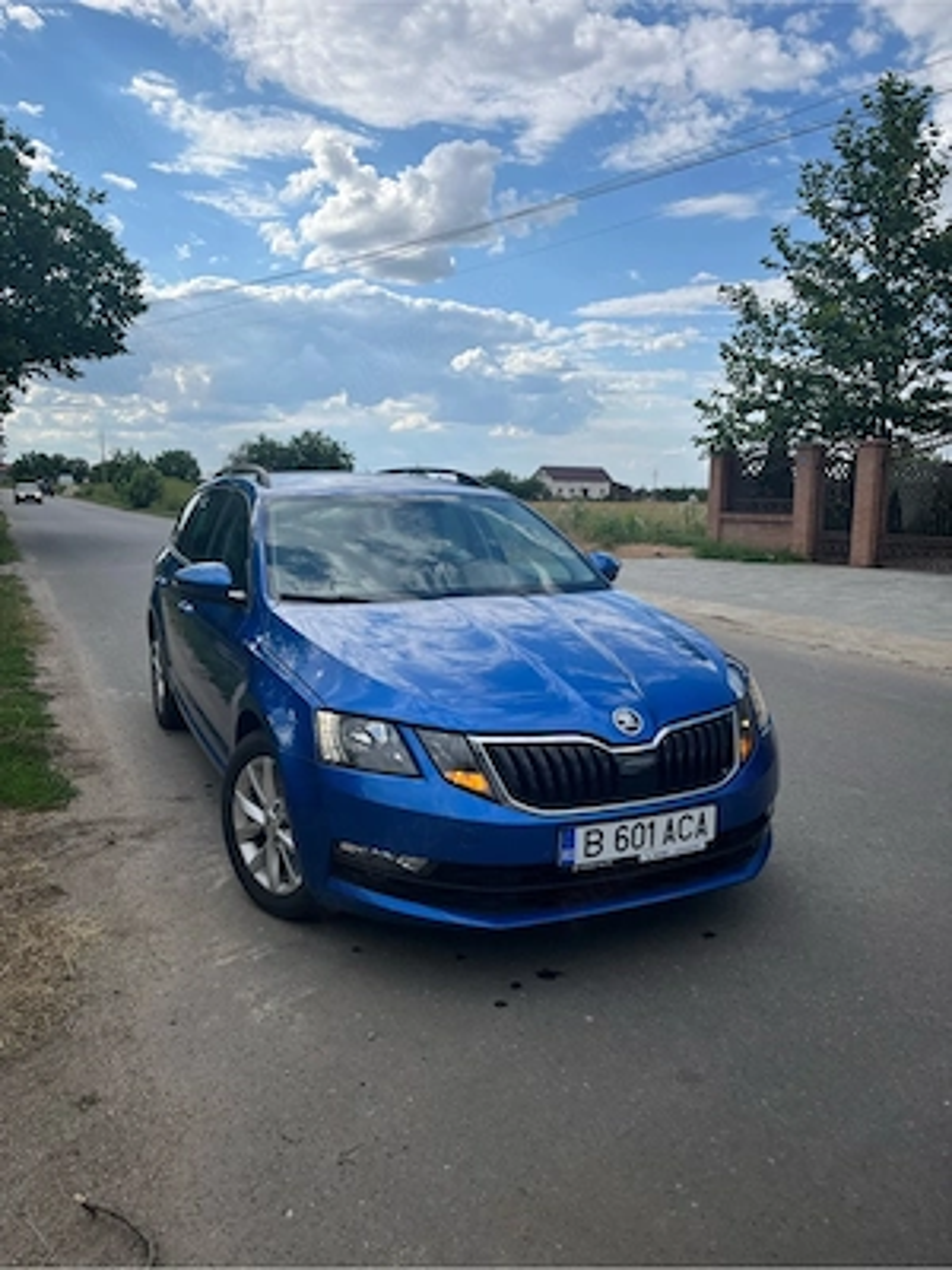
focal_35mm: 26
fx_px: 953
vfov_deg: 67.3
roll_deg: -0.7
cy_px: 635
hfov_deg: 53.1
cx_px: 476
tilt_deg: -8.7
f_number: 1.6
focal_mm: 5.1
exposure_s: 1/3215
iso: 50
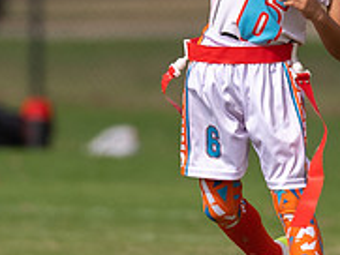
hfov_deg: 1.3
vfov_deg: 1.0
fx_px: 14831
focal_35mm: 1509
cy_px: -203
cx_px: 194
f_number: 2.8
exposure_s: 1/3200
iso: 100
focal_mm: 200
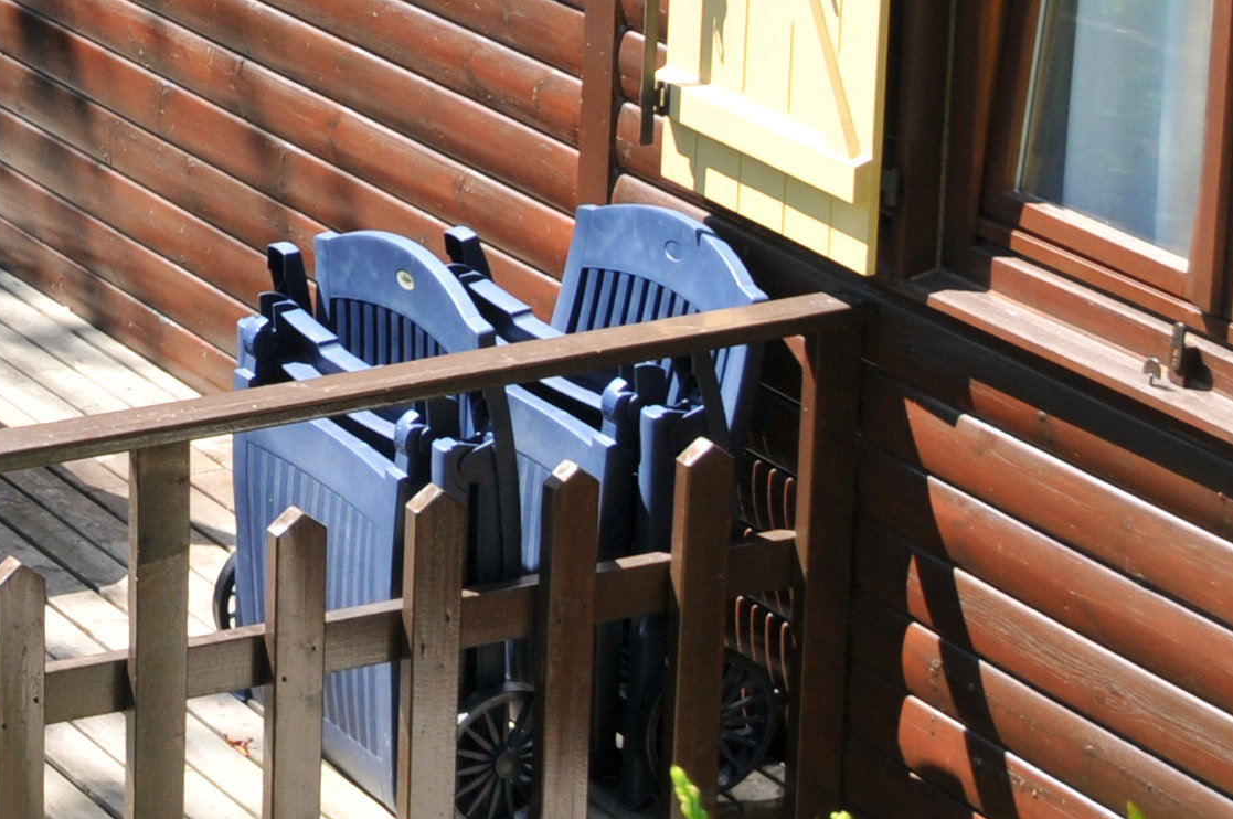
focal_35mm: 144
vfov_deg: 9.4
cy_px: -19
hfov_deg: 13.5
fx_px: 4923
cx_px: -561
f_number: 6.3
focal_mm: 25
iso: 200
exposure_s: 1/160
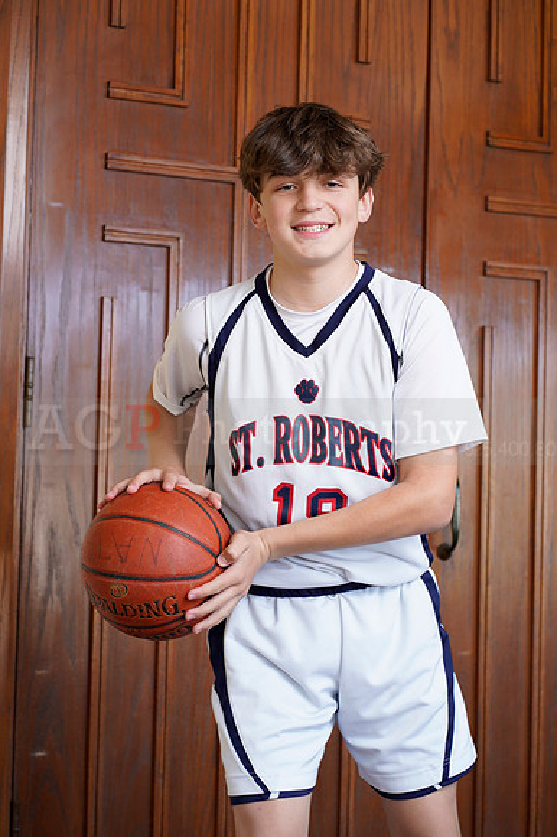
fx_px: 1975
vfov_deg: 23.9
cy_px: 418
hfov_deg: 16.1
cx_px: 278
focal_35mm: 85
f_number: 5.6
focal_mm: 85
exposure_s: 1/60
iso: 200
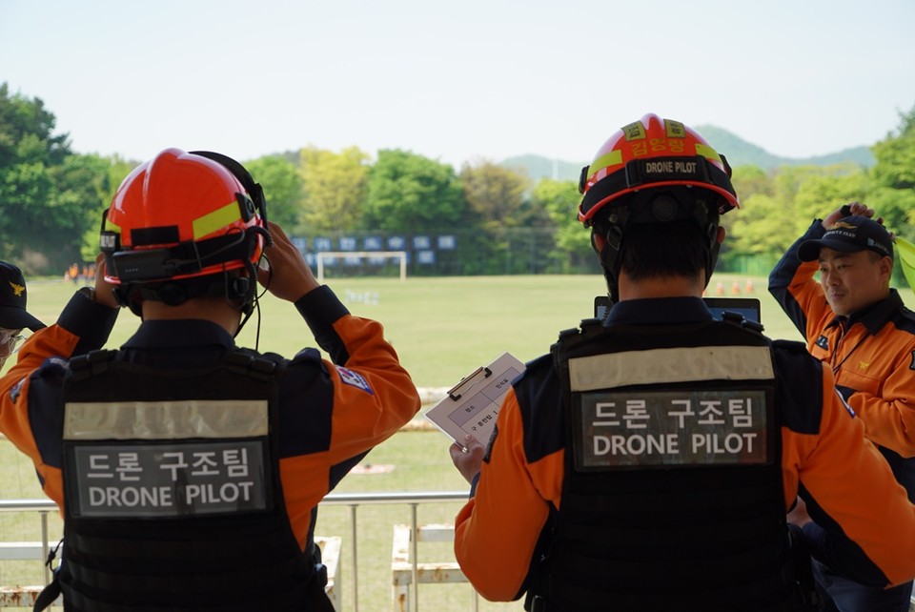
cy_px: 306
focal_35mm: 46
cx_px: 458
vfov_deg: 29.3
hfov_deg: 42.7
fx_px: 1170
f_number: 4
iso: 100
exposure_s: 1/500
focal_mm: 46
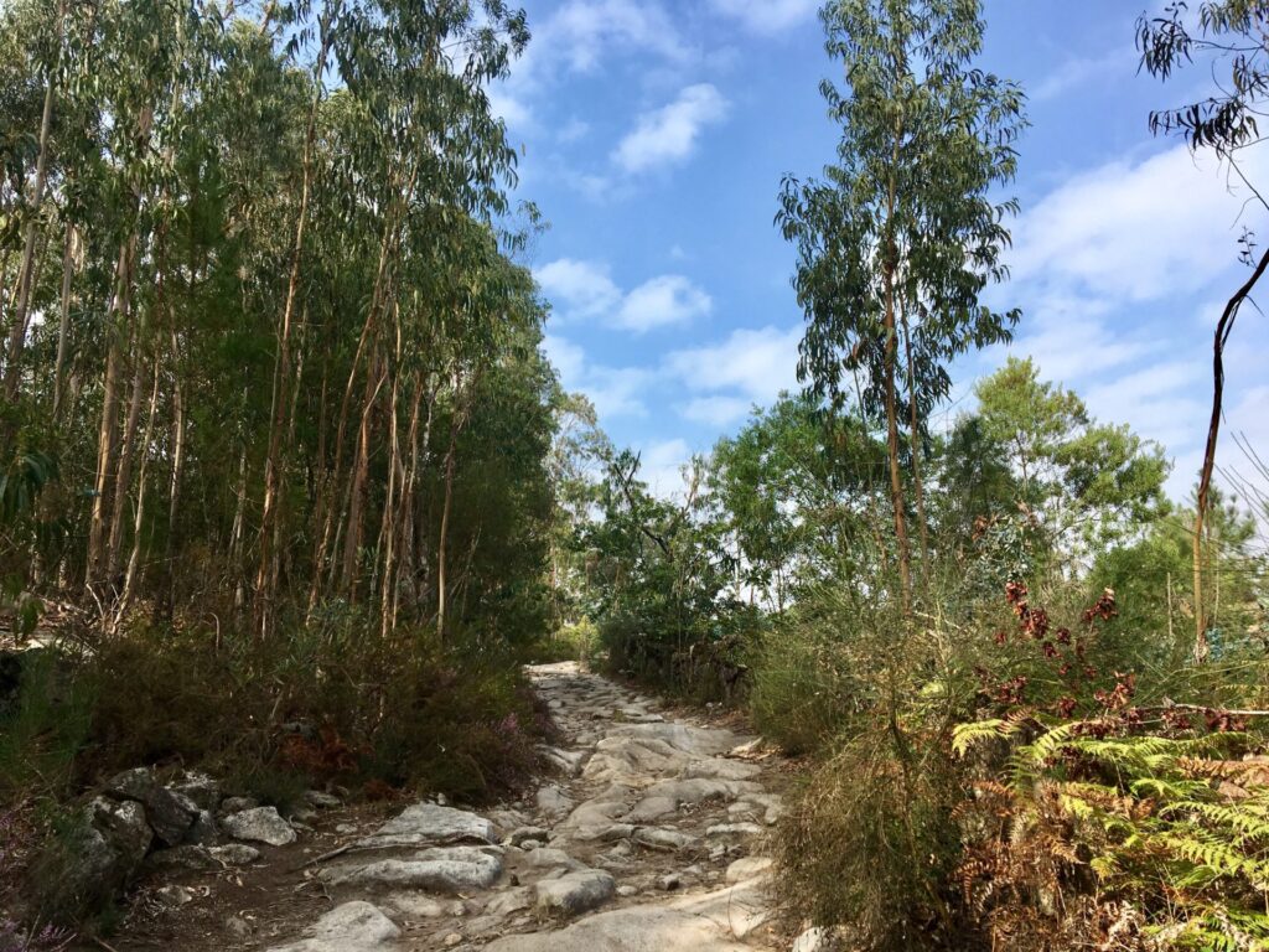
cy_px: 476
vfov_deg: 48.2
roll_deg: +3.4
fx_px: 1063
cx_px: 634
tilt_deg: +15.1
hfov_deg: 61.7
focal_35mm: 29
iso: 25
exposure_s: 1/1202
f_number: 2.2
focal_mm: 4.15
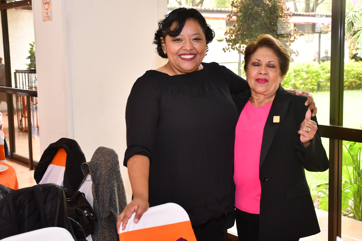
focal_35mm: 59
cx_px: 216
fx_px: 593
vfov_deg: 23.0
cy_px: 122
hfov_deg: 33.8
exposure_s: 1/60
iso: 720
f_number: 4
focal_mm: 30
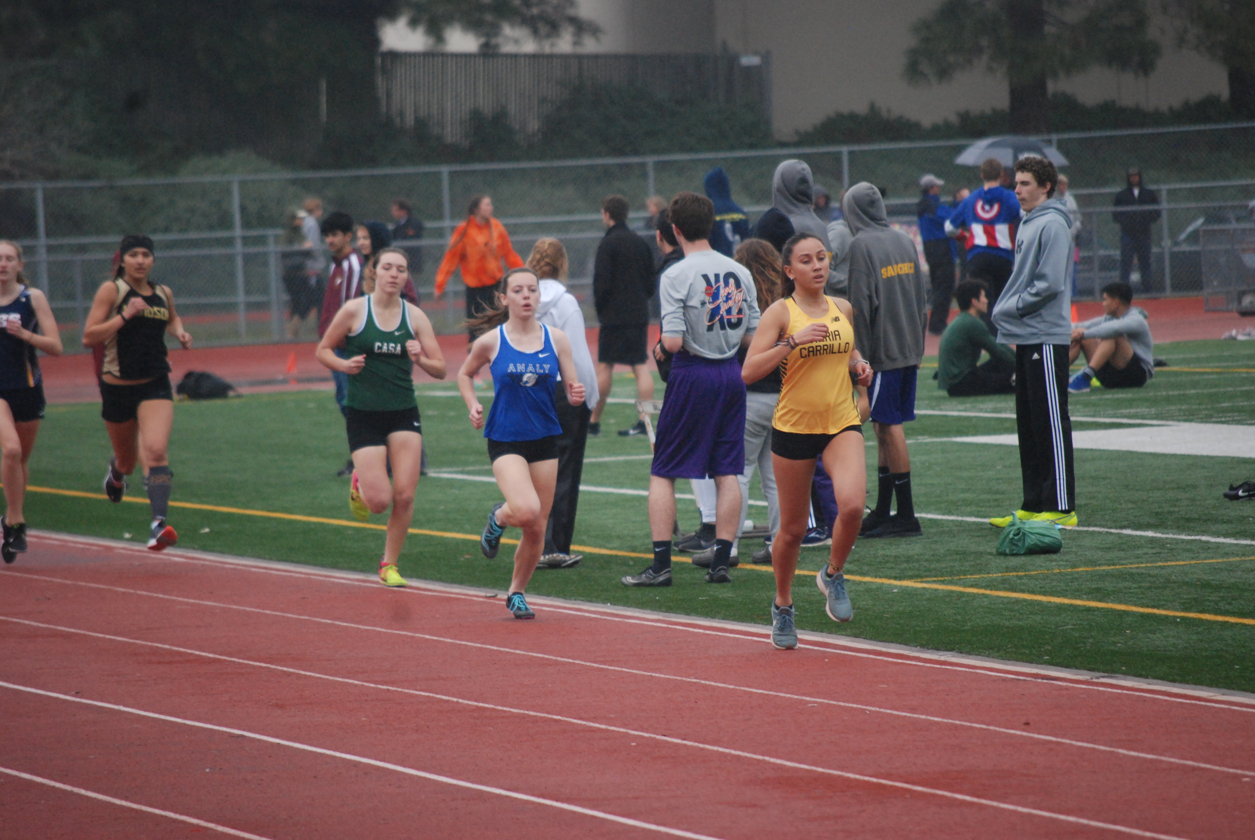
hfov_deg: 6.7
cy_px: 412
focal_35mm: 309
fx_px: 10786
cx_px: 636
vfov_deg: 4.5
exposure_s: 1/1000
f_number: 5.6
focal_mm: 200
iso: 1000
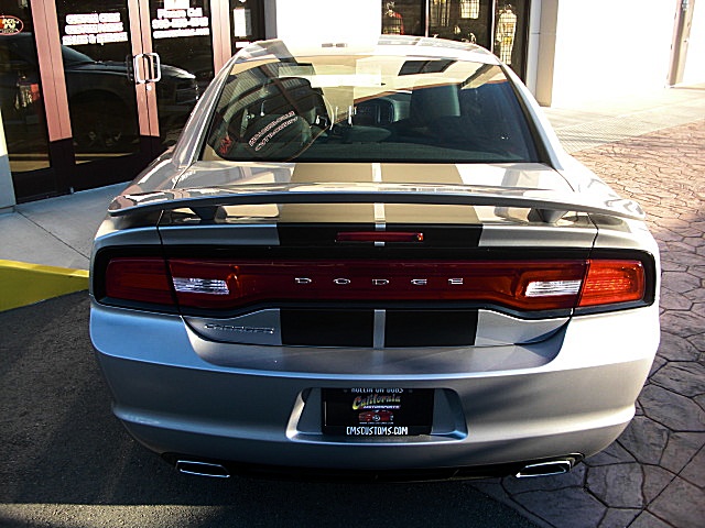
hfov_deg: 51.4
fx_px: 733
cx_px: 352
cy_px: 264
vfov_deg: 39.7
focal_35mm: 36
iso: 50
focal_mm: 6.3
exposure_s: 1/160
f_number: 2.8
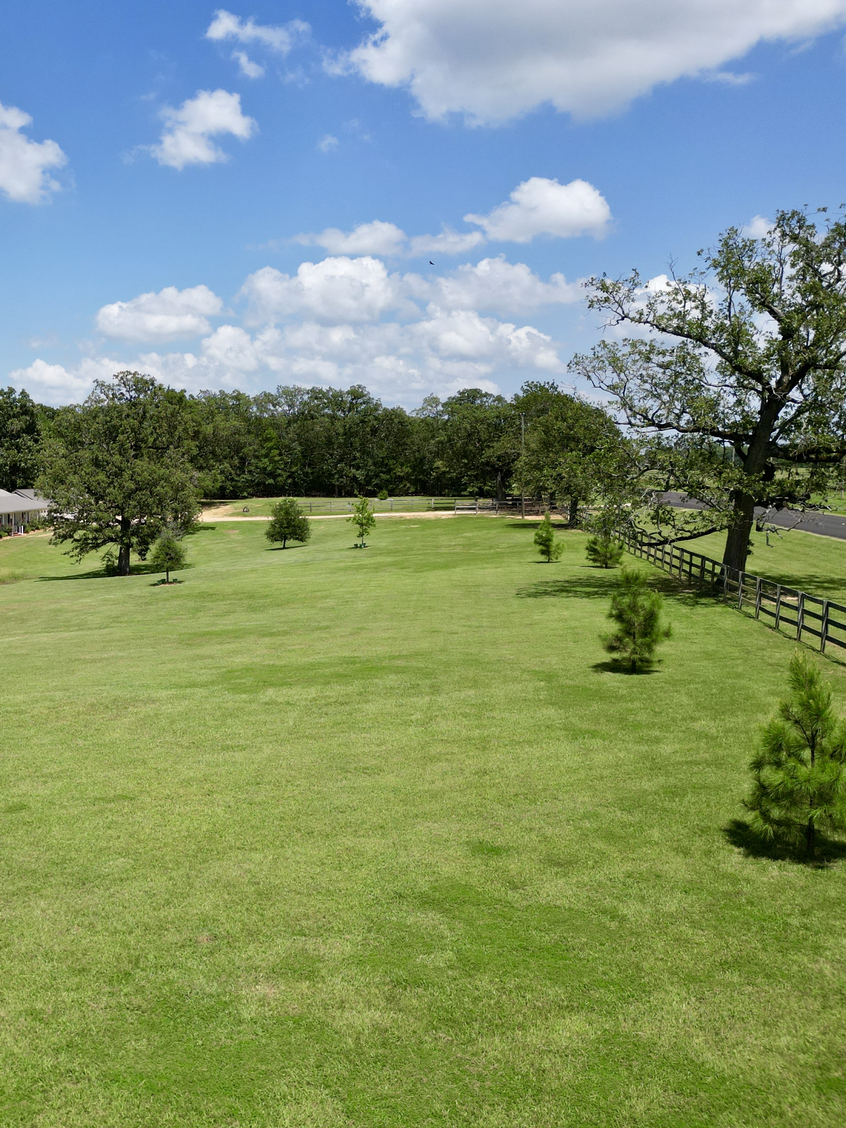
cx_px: 124
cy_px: 568
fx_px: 1075
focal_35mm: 33
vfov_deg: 55.4
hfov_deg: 40.5
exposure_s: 1/3200
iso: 110
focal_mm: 6.72
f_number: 1.7
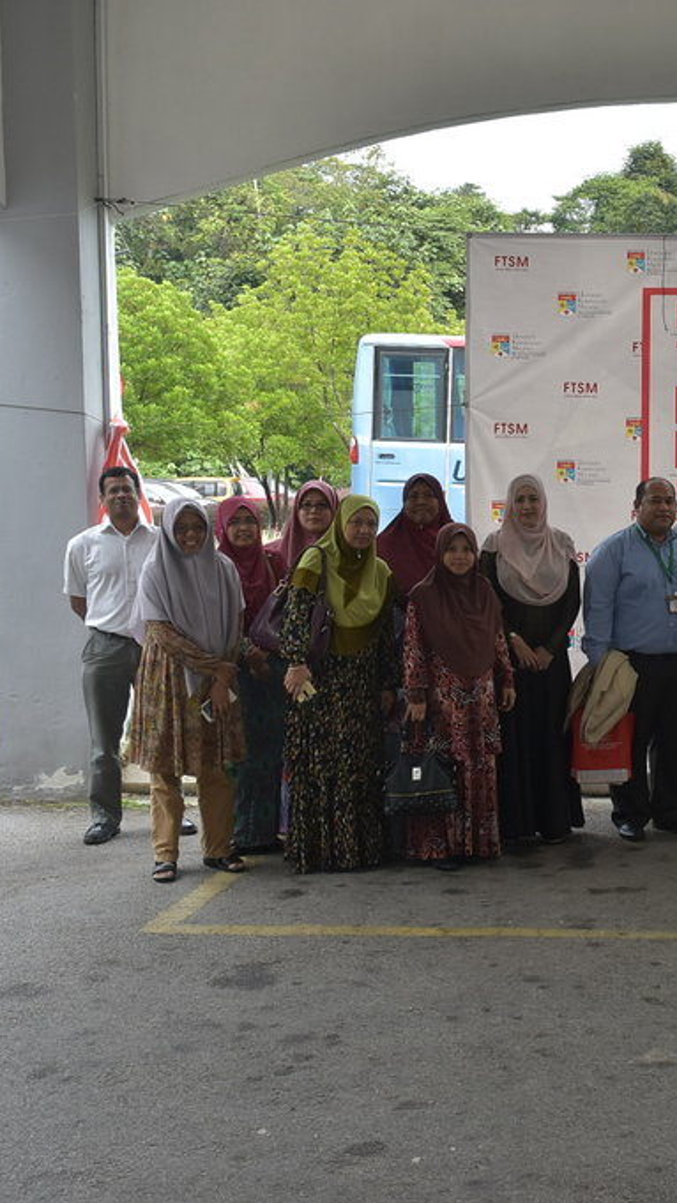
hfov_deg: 21.8
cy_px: 603
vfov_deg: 39.9
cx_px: 749
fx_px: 1660
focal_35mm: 52
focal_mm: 22
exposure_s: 1/320
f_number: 6.3
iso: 400
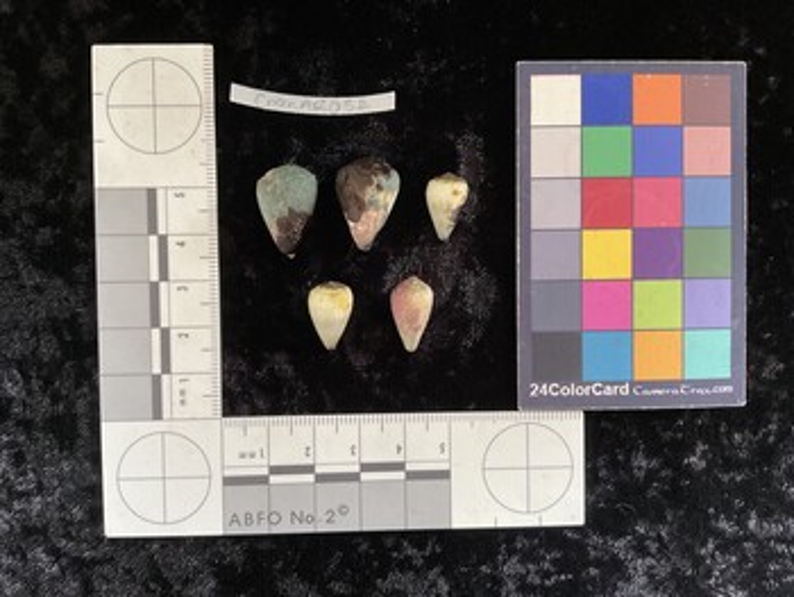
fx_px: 666
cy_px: 298
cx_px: 397
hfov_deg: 61.6
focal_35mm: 29
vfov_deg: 48.3
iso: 160
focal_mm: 3
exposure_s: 1/60
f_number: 1.8
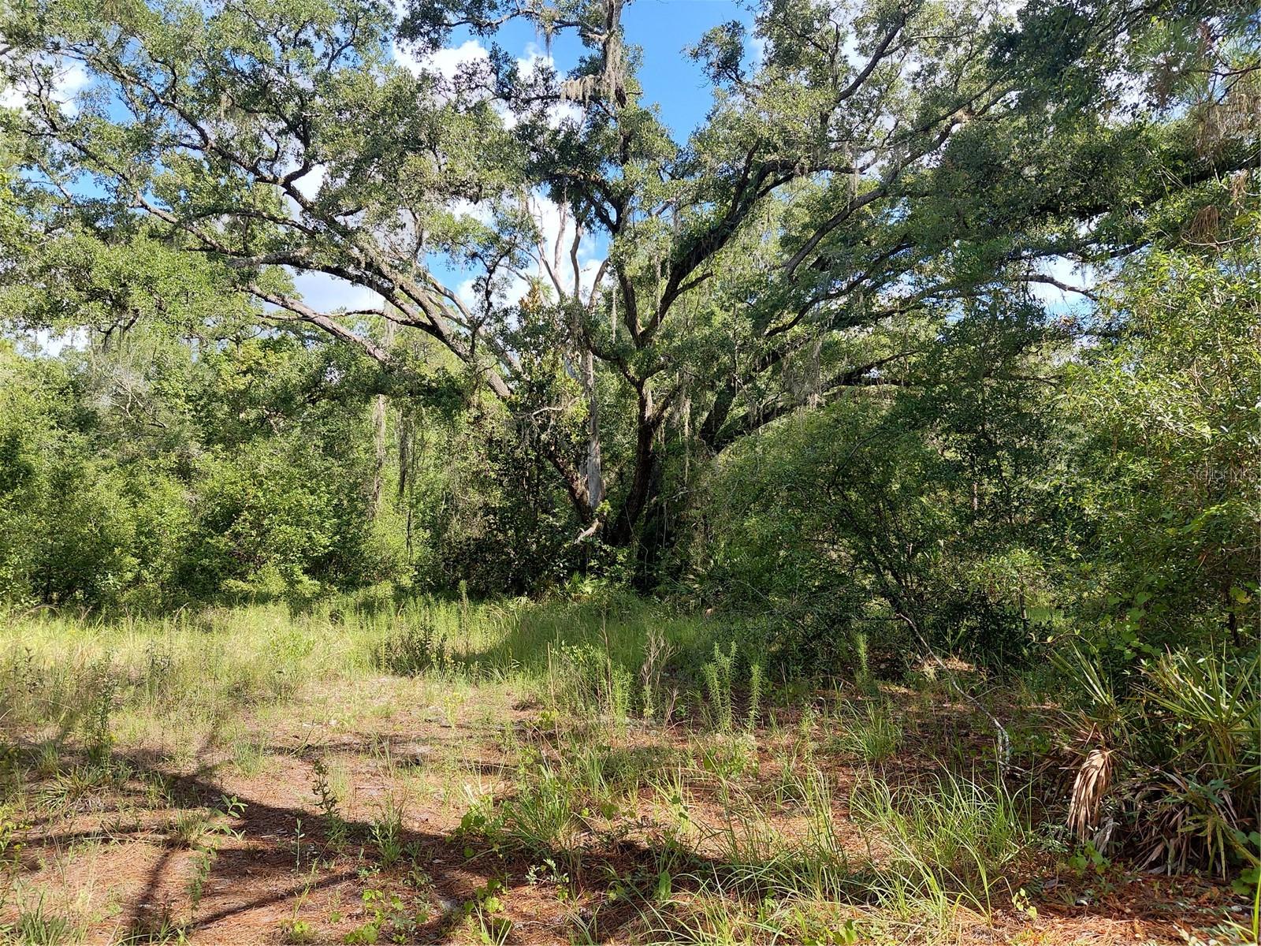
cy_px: 473
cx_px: 630
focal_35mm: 25
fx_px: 911
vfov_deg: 54.9
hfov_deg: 69.4
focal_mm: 4.69
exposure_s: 1/524
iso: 50
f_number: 1.8
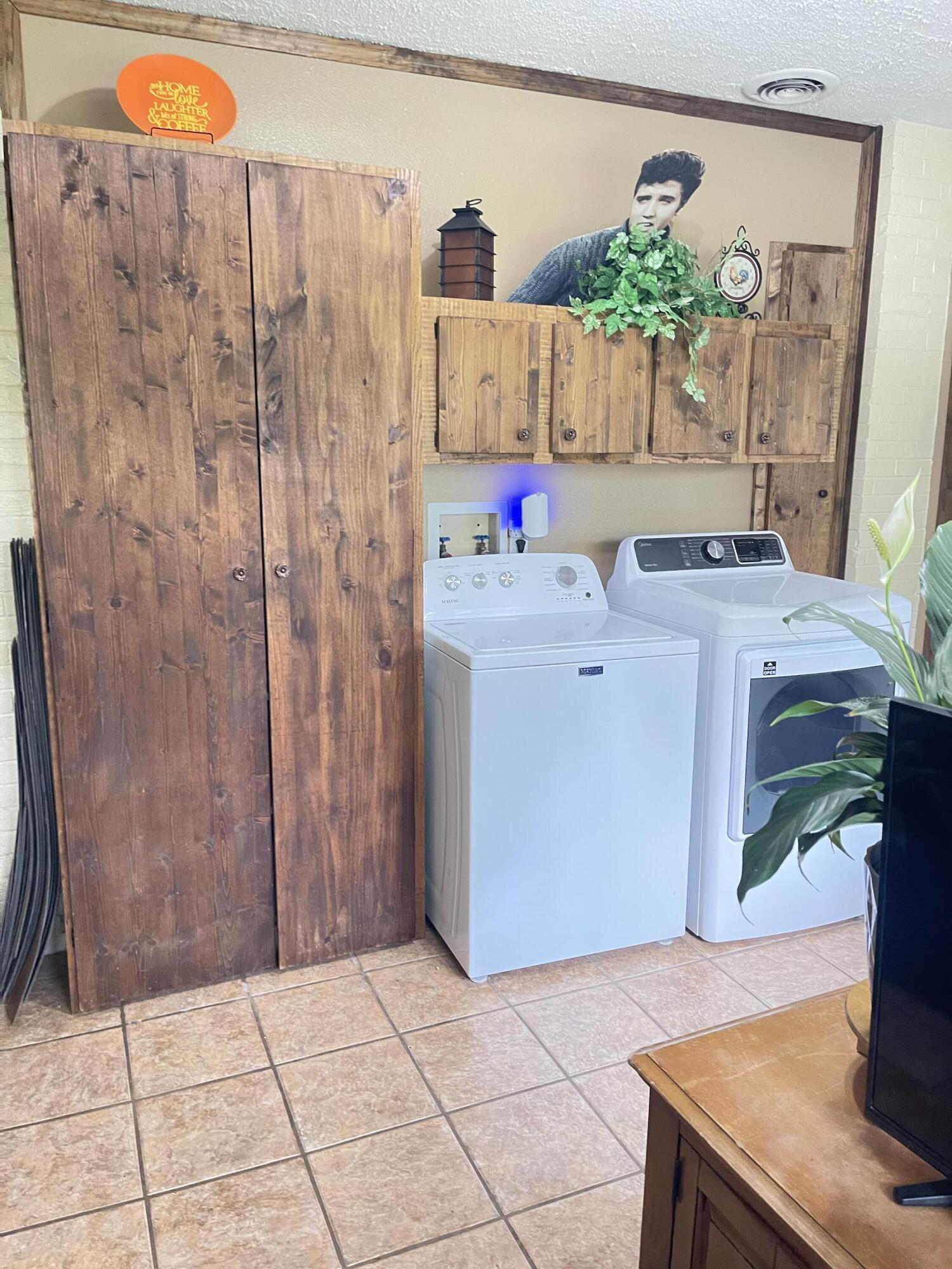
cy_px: 634
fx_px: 917
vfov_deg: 69.4
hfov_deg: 54.9
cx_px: 476
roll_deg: -0.2
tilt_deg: -10.3
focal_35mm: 25
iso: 500
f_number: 1.6
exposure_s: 1/30
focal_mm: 5.1
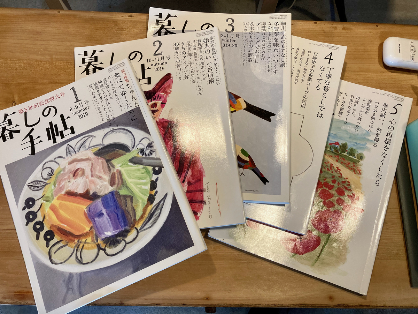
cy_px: 157
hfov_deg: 63.4
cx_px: 209
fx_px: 338
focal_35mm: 28
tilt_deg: -75.1
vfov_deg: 49.7
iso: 64
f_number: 1.8
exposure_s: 1/50
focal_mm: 3.99
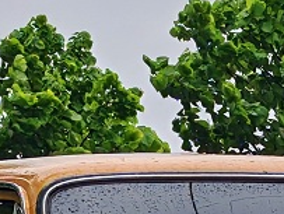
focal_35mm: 387
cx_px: 329
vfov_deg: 3.8
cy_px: 396
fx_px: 3181
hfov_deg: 5.1
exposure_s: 1/950
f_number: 2
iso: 50
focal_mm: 6.83
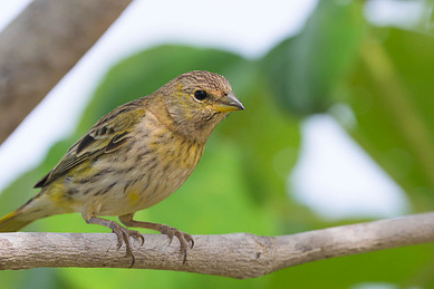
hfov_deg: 1.5
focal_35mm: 1419
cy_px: 185
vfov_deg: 1.0
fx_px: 17099
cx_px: 217
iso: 720
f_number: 5.6
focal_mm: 560
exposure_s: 1/1600
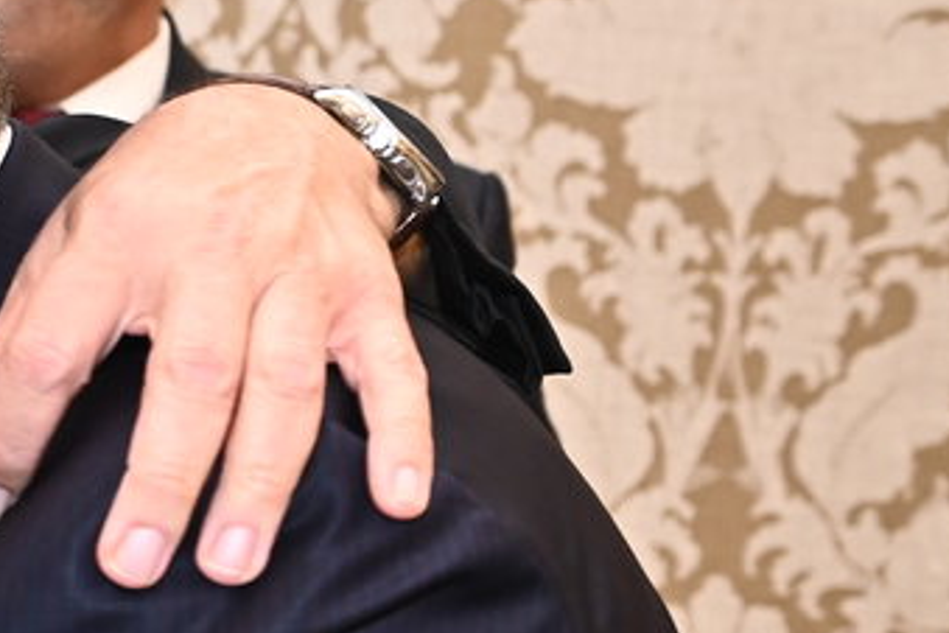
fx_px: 4138
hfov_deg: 11.8
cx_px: -924
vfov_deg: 8.7
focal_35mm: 157
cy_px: 550
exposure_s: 1/200
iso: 1250
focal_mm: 38
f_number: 4.5
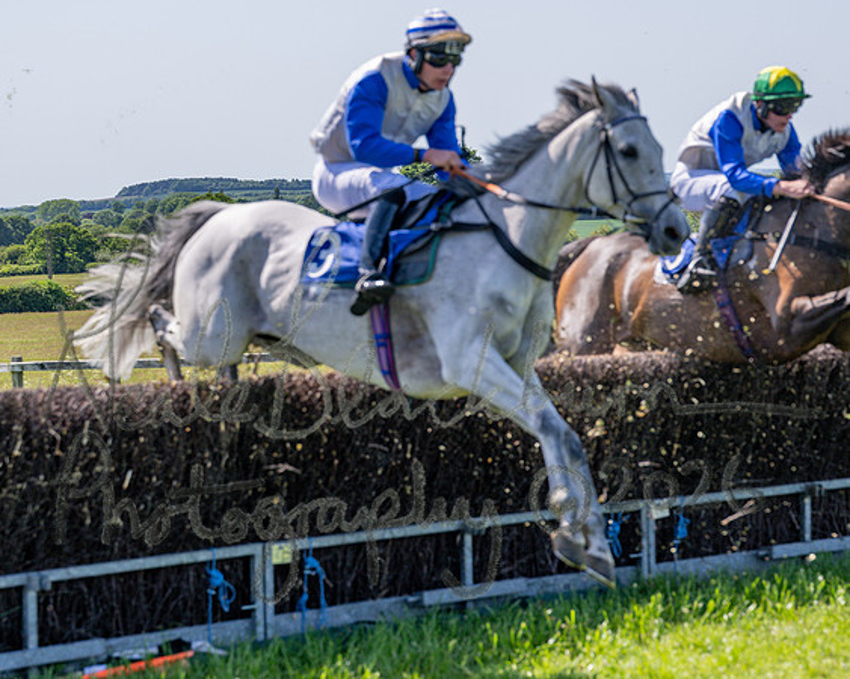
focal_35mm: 105
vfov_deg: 14.6
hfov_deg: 18.2
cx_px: 421
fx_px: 2652
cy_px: 285
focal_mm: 70
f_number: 4
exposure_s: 1/2000
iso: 200
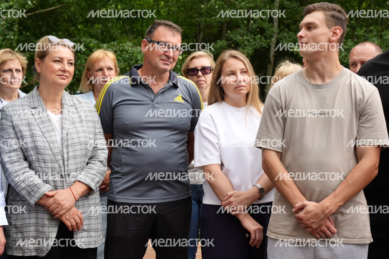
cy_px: 130
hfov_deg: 37.5
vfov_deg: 25.5
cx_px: 194
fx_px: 573
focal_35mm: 53
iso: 400
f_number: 8
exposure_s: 1/250
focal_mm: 53
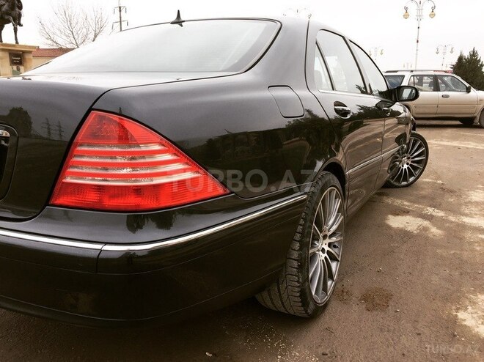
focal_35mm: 29
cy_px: 181
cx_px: 242
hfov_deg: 61.7
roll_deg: -0.3
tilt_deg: -13.8
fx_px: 405
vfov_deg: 48.2
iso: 32
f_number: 2.2
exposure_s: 1/309
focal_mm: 4.15
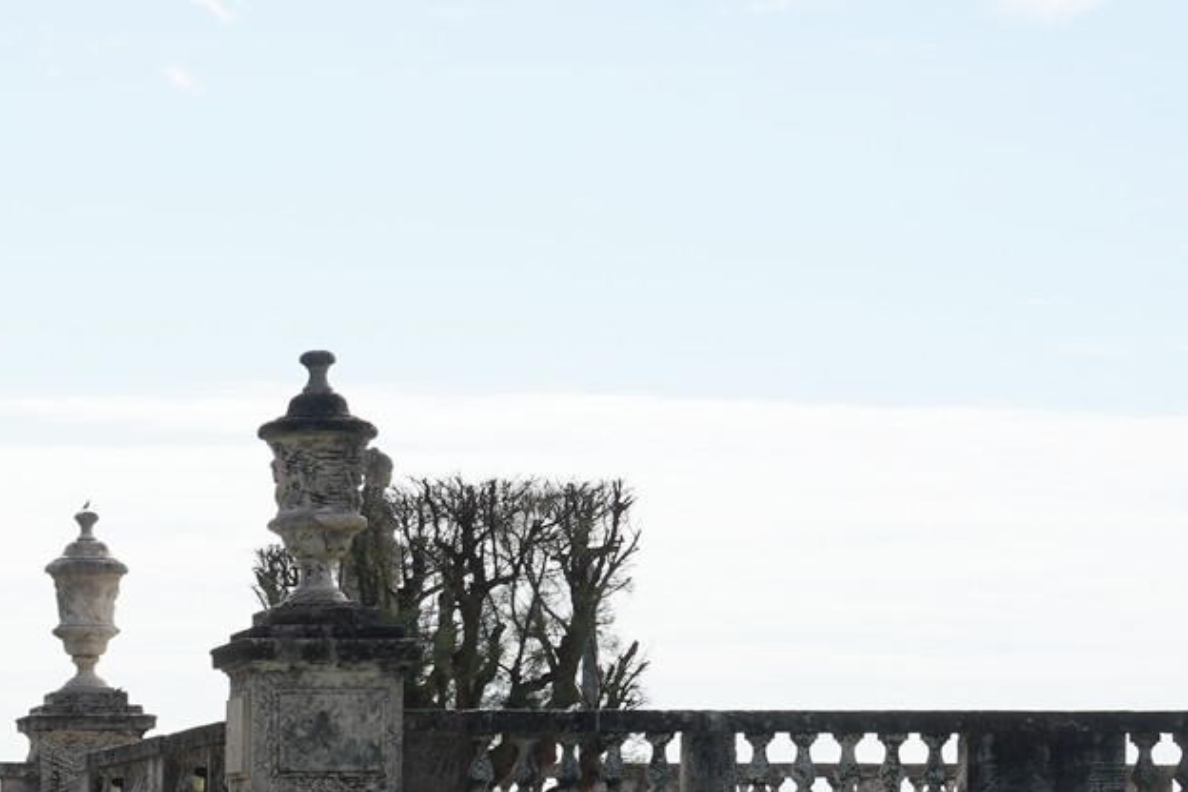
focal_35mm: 109
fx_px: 3597
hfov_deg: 17.5
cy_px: 1026
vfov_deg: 12.2
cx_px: -404
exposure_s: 1/100
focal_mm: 34
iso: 100
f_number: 16
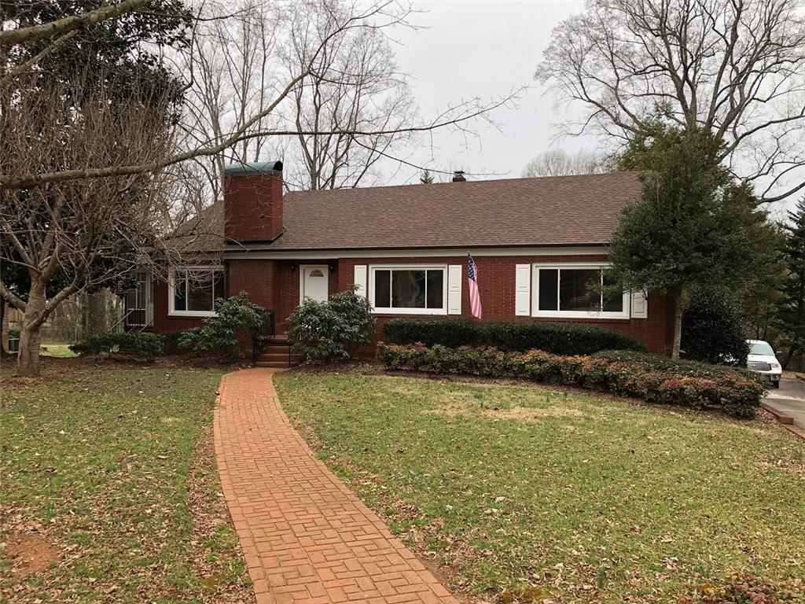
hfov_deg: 63.4
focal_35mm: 28
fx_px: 651
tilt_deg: -1.2
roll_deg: -0.9
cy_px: 302
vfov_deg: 49.7
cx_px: 402
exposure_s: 1/282
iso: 20
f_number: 1.8
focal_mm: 4
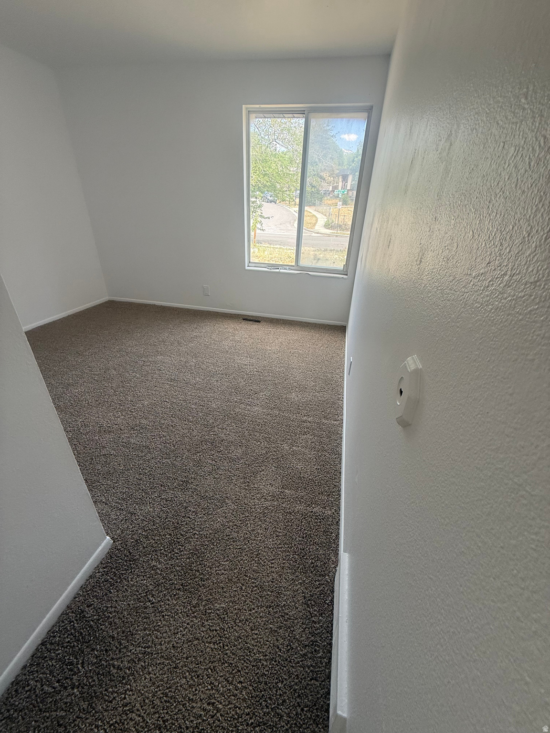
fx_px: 297
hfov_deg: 85.7
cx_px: 275
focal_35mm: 14
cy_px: 366
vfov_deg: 102.1
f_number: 2.2
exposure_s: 1/99
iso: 100
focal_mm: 2.22
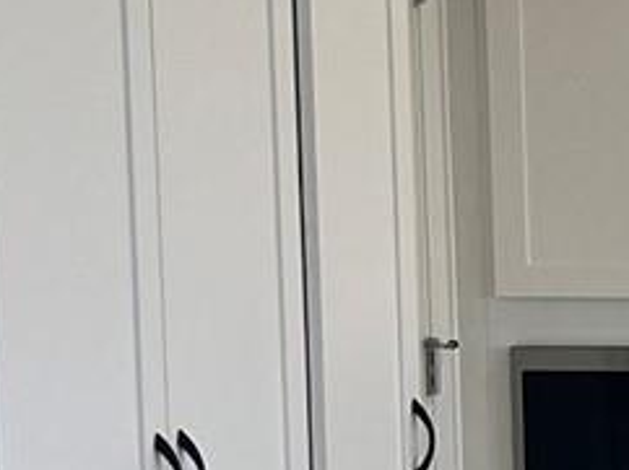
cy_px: 506
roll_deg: -0.7
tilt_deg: -4.4
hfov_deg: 8.9
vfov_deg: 8.6
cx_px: 2025
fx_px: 3122
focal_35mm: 172
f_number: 1.5
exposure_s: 1/120
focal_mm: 5.7
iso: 64
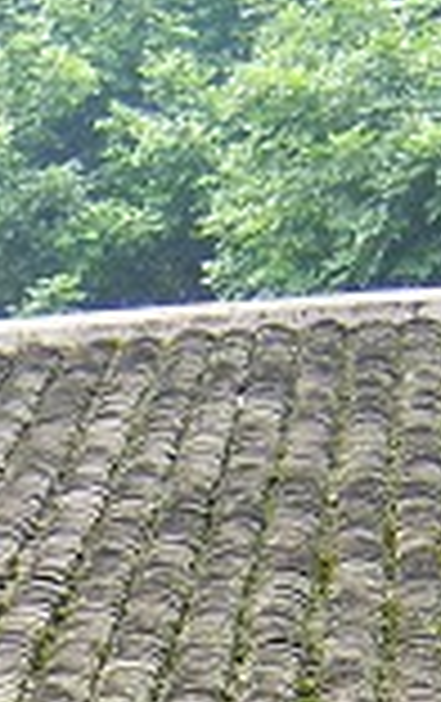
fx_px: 2414
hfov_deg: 9.9
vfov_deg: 15.6
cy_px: 954
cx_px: -328
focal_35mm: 126
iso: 100
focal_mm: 8.13
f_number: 2.7
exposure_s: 1/71
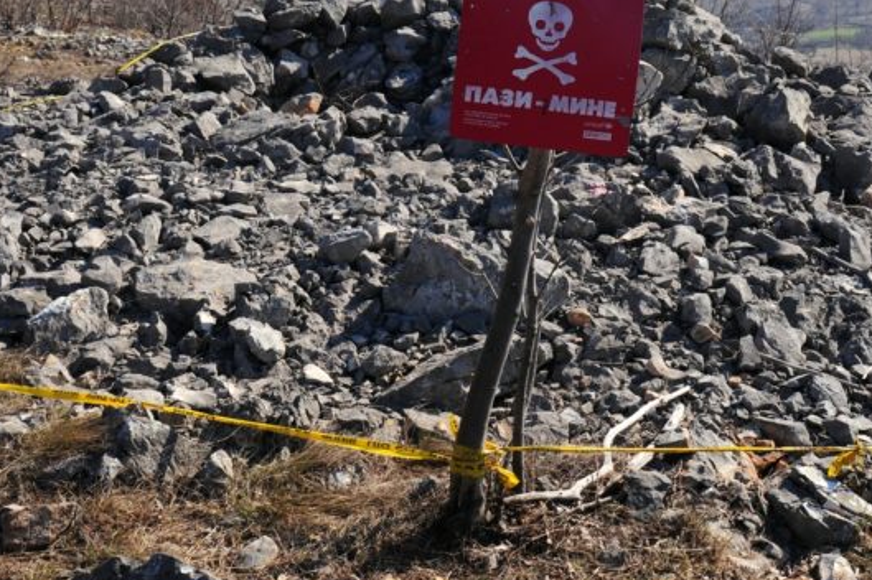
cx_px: 523
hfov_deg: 38.7
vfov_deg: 26.3
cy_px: 198
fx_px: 1235
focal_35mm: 51
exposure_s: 1/125
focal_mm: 24
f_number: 10
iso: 200
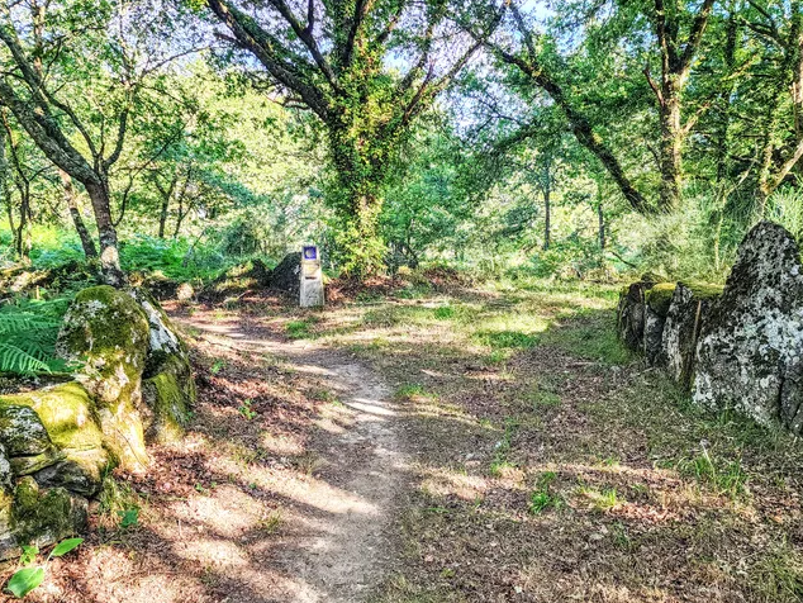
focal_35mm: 29
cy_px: 336
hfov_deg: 61.6
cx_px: 409
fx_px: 673
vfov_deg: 48.2
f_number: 1.8
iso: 100
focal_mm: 6.4
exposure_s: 1/180
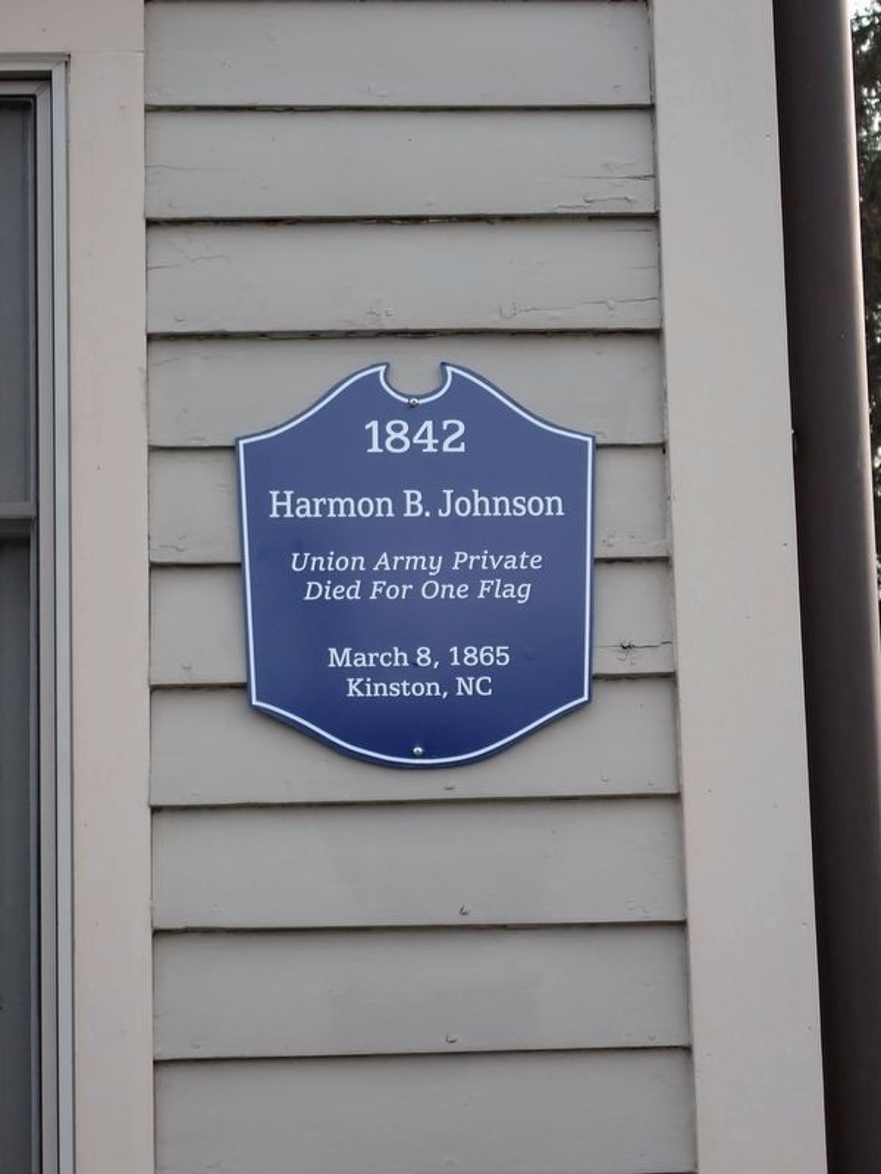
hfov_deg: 14.8
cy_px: 587
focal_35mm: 100
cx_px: 440
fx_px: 3393
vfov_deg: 19.6
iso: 160
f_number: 4.9
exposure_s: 1/125
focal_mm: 18
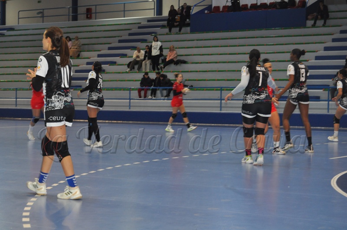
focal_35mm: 82
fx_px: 794
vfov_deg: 16.5
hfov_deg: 24.7
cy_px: 115
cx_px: 174
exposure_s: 1/60
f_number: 5.6
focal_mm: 55
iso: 800
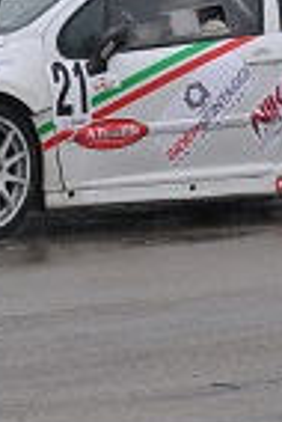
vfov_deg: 5.5
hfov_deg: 3.7
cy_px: 36
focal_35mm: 372
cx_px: 42
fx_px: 4360
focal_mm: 86
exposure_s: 1/320
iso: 400
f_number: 9
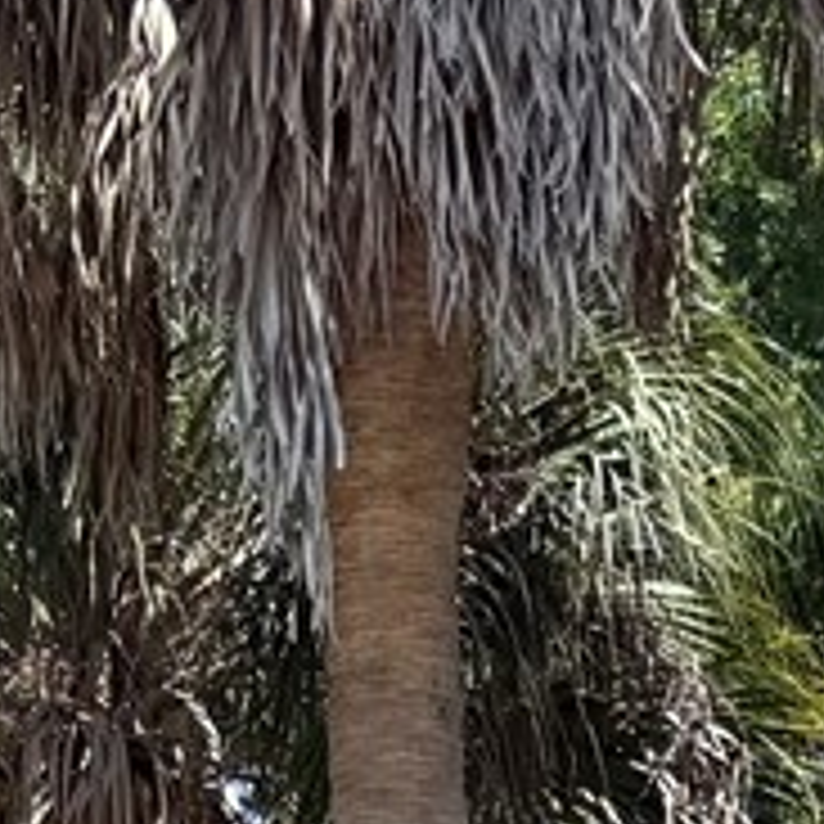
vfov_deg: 8.1
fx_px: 4982
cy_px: 2486
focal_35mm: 185
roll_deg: +0.2
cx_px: 680
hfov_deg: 9.4
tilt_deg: +1.8
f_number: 1.78
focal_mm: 6.76
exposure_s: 1/2000
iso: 80
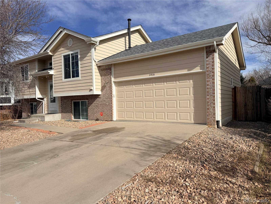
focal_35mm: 24
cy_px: 102
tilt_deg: -0.5
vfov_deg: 56.8
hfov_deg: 71.6
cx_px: 136
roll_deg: +1.7
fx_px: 188
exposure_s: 1/8130
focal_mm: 6.76
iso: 80
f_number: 1.78
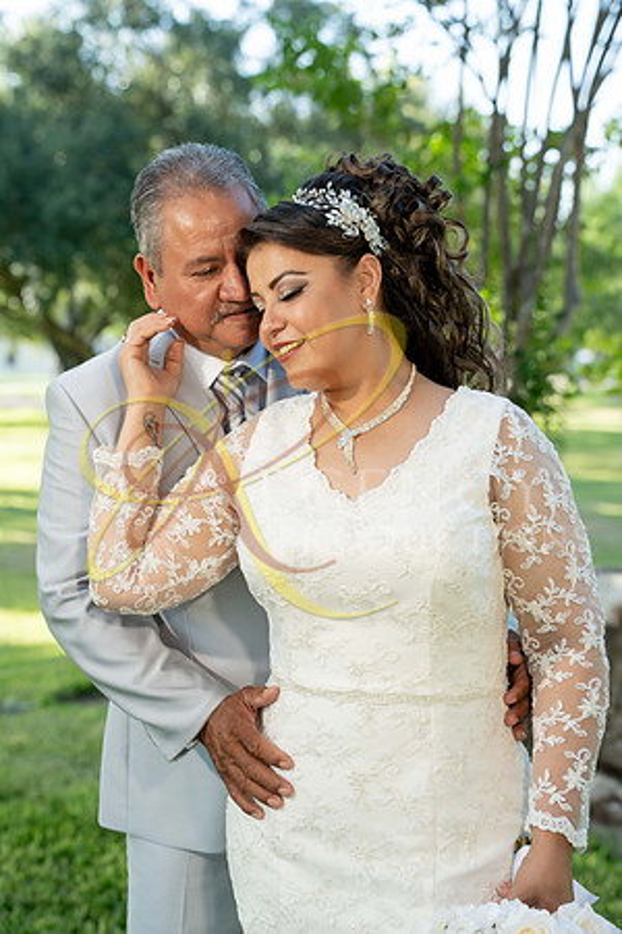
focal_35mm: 65
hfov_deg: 20.9
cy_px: 467
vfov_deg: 31.0
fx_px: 1684
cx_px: 311
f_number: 4
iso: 500
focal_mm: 65
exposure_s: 1/500
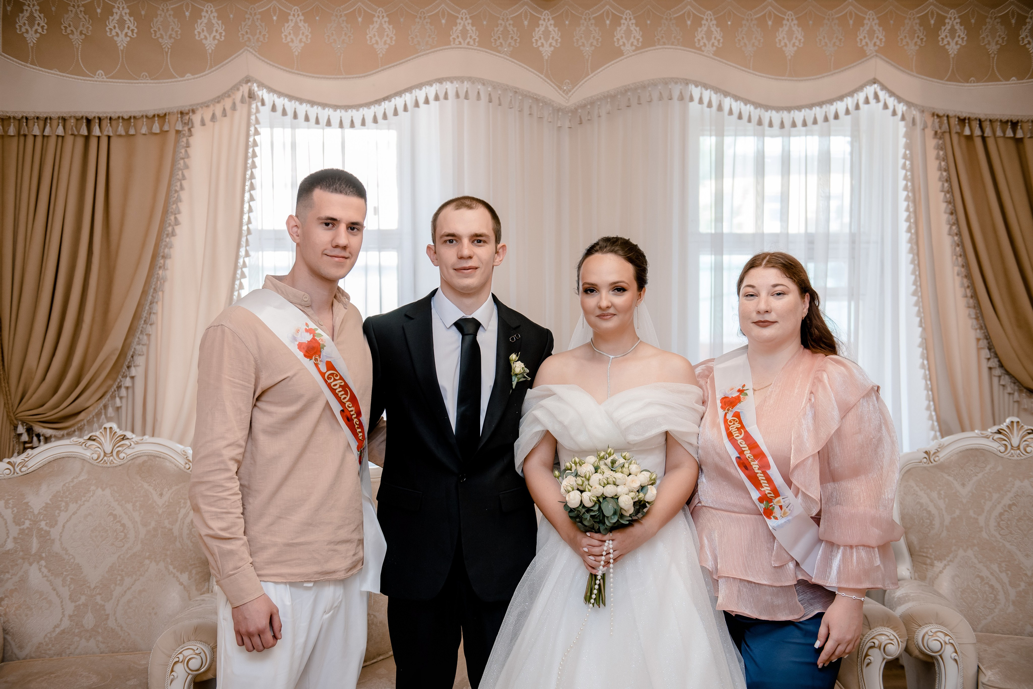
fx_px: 1164
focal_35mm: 41
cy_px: 345
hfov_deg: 47.8
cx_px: 512
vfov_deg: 33.0
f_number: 2.8
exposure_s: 1/200
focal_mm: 40
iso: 500
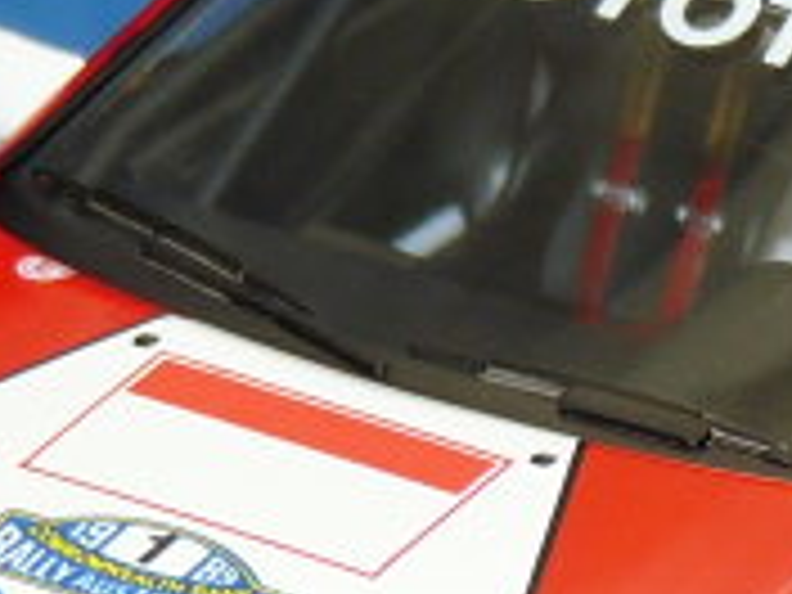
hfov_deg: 3.5
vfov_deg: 2.6
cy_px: 432
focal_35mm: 563
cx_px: 639
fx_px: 12881
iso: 100
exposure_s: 1/40
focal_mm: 15.5
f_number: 3.4
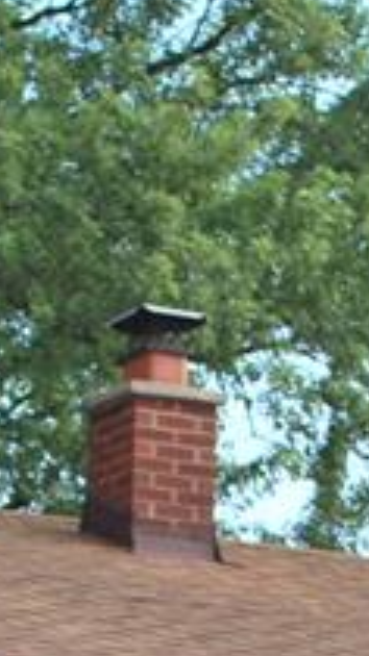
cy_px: 970
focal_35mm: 199
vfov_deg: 10.5
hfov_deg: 6.1
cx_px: 206
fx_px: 3464
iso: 100
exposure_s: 1/200
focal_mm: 26
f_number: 5.6
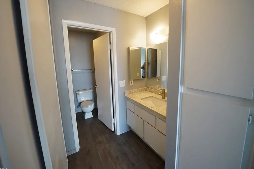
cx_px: 130
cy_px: 77
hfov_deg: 104.2
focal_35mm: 14
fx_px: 99
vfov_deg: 81.0
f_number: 6.3
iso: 10000
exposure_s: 1/250
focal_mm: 12
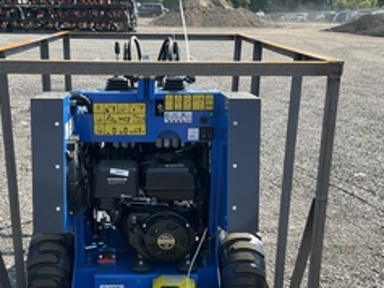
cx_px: 151
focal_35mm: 49
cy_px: 193
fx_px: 544
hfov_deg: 38.7
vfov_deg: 29.5
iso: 25
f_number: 1.8
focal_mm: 3
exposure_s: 1/650
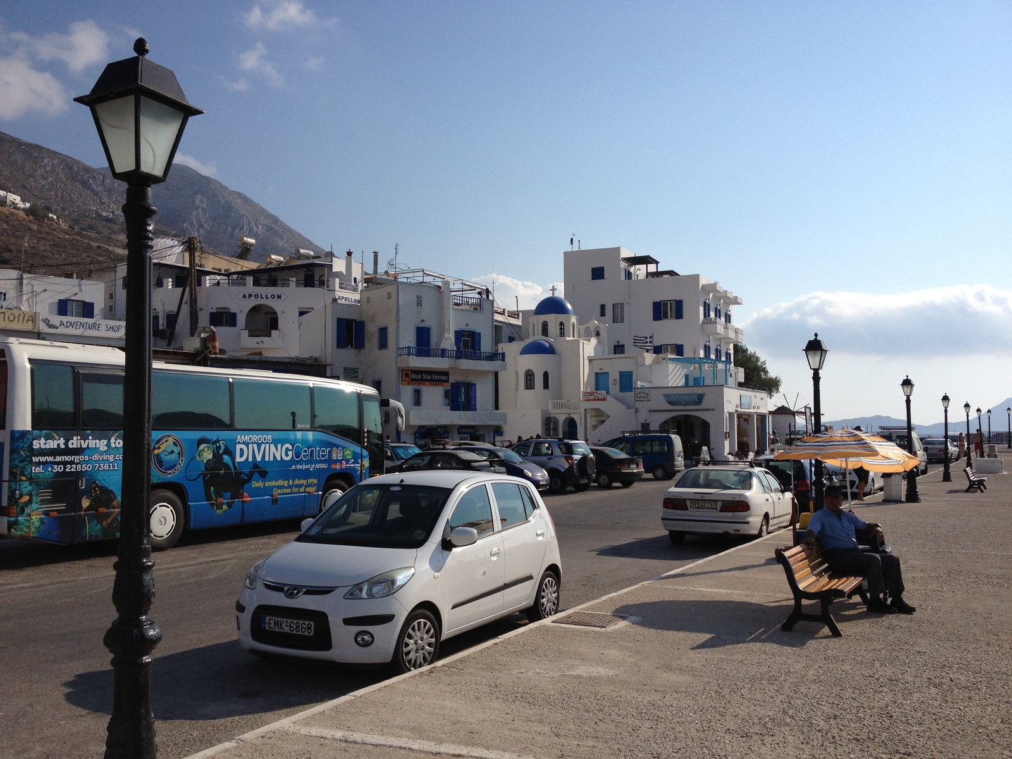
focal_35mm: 35
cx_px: 506
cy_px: 380
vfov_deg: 40.7
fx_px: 1023
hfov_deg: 52.6
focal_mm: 4.28
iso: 50
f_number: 2.4
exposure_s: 1/3690
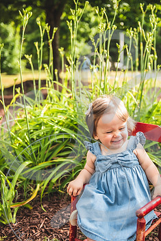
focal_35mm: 51
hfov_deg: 26.4
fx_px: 342
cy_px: 145
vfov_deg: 38.7
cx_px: 97
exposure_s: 1/400
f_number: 2.8
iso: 100
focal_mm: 40
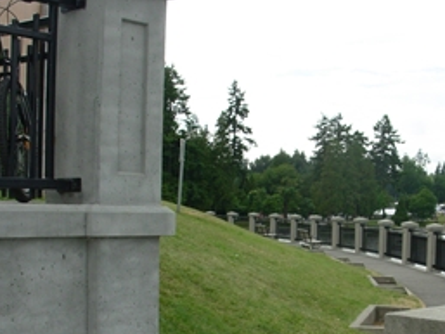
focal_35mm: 71
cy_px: 273
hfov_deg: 27.1
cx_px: 322
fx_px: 913
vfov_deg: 20.5
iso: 50
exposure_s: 1/373
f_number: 4.9
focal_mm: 6.3
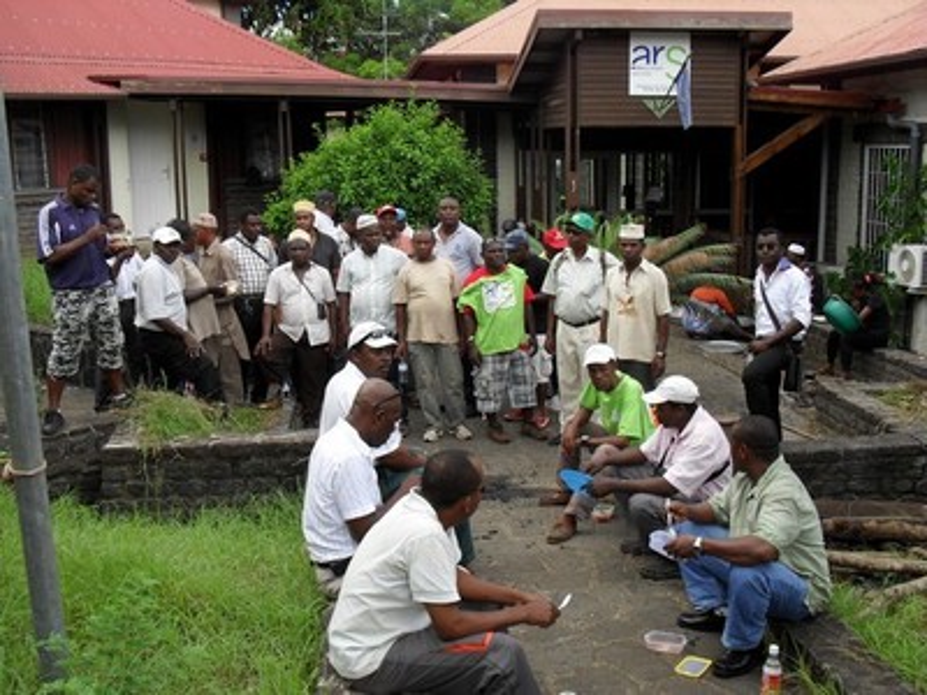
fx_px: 937
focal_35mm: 35
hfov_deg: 52.6
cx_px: 464
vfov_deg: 40.7
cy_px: 348
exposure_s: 1/250
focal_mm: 6.3
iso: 100
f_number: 3.2
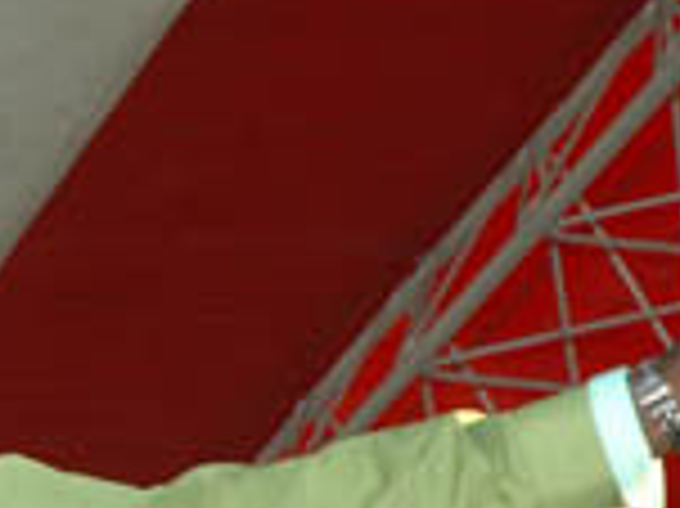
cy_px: 391
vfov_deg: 5.6
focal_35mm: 267
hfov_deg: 7.3
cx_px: -261
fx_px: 5241
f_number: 6.7
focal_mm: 56
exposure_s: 1/180
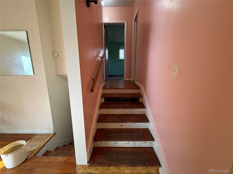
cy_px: 87
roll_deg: +0.5
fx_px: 94
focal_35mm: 14
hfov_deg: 102.1
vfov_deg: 85.7
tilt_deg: -10.8
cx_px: 116
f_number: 2.2
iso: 200
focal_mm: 2.22
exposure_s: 1/60
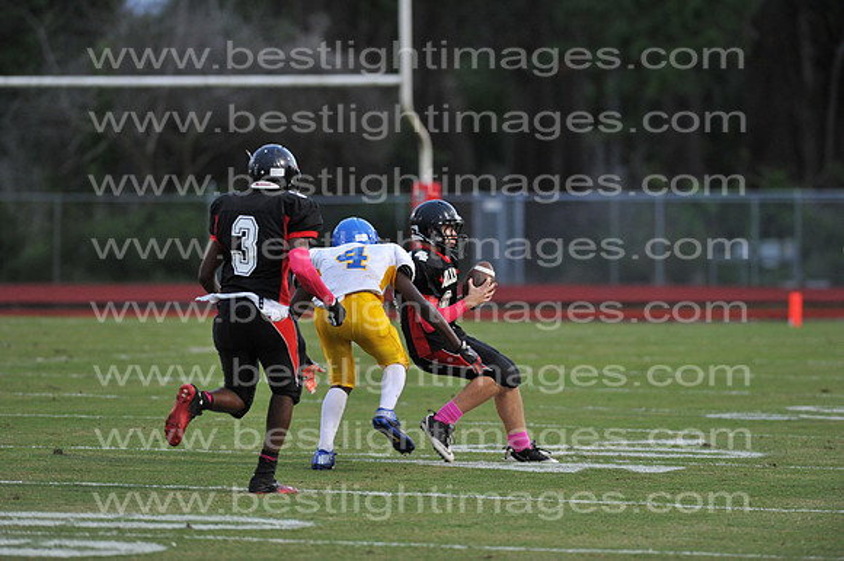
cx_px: 422
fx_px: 7029
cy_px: 280
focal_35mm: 300
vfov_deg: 4.6
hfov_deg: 6.9
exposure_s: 1/500
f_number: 4
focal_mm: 300
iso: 2500
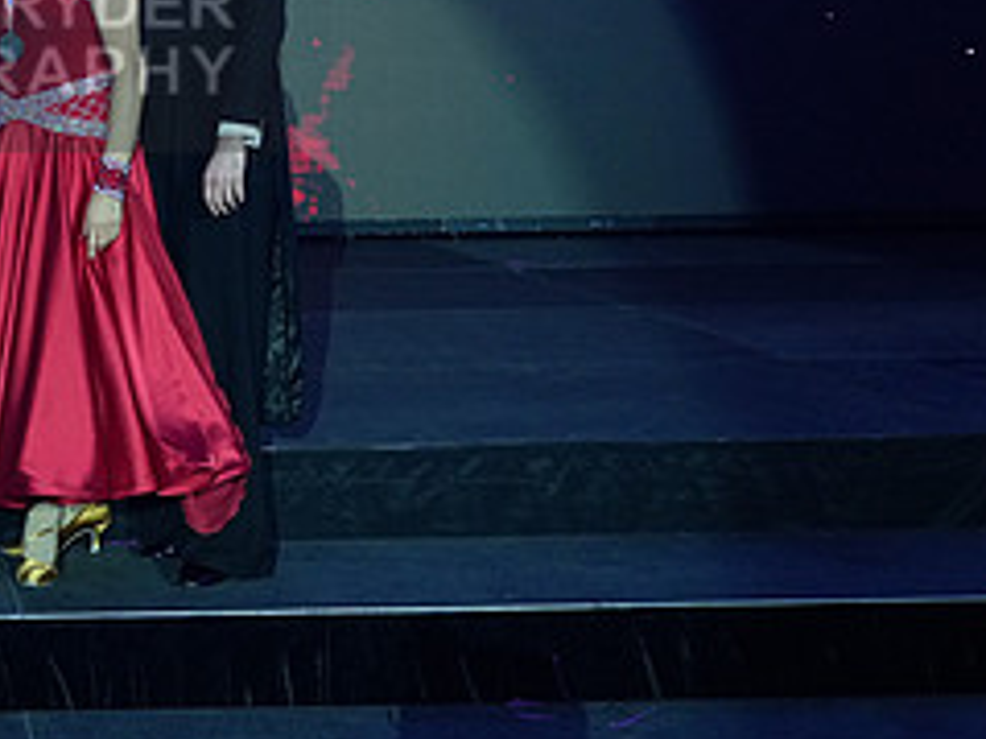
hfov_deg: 25.3
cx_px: -165
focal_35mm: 70
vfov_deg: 20.5
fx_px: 1993
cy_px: 43
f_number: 4
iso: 2500
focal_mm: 30
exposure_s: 1/400
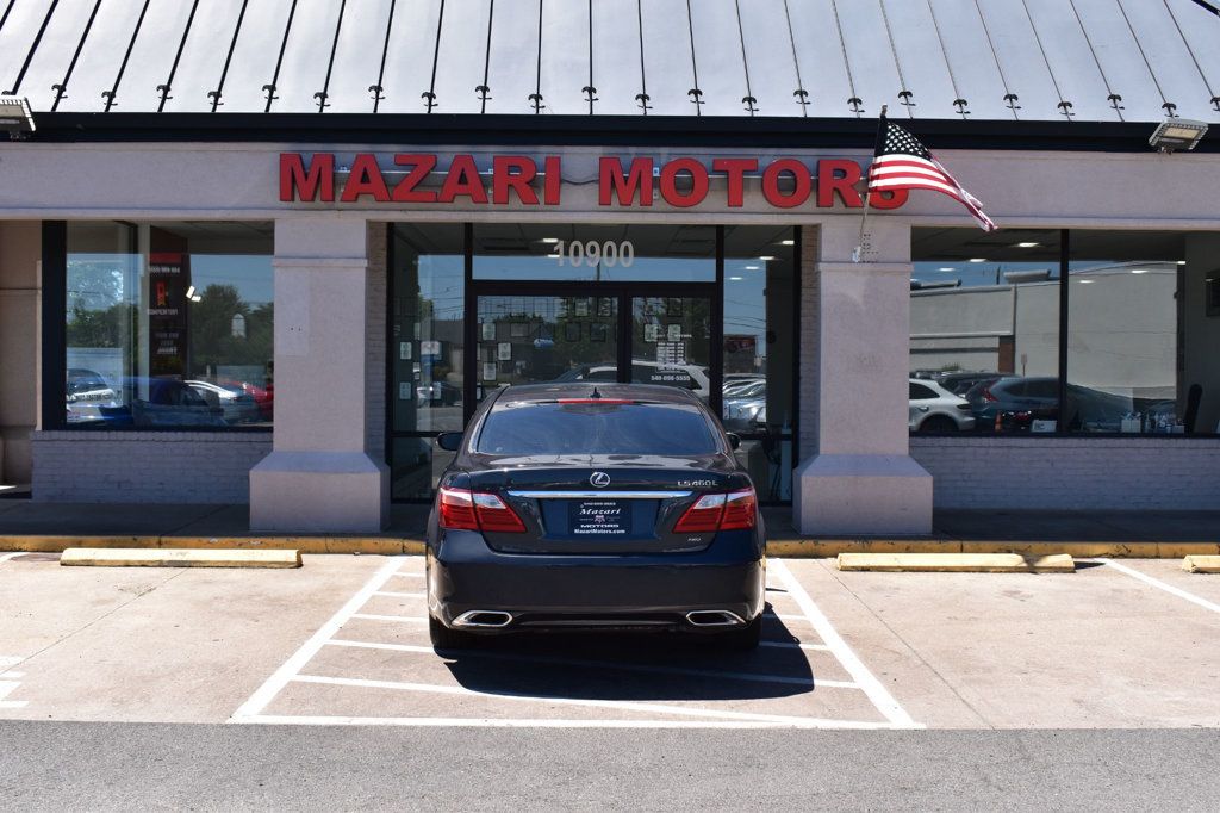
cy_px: 406
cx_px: 610
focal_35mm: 44
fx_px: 1474
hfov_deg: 45.0
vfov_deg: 30.8
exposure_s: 1/400
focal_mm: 29
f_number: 11
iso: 400
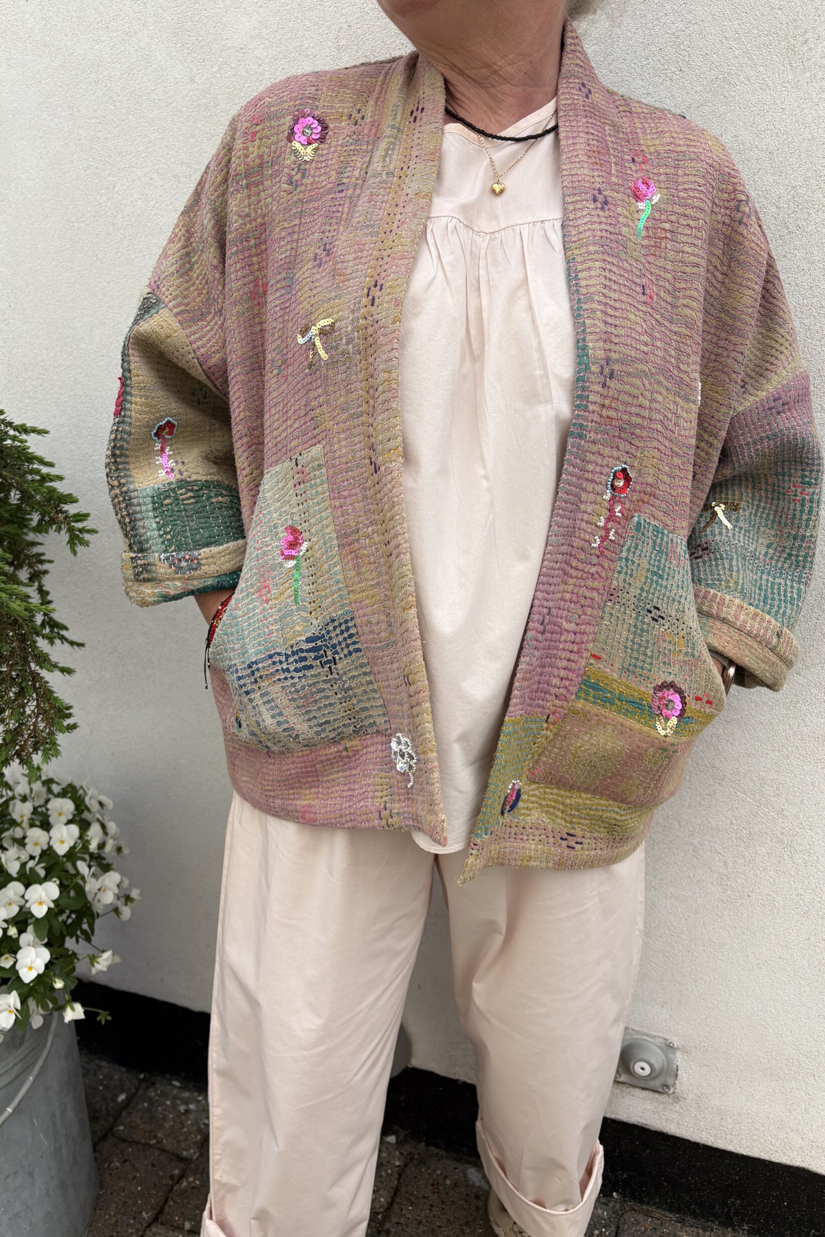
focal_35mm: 28
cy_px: 625
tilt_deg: -15.2
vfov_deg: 65.5
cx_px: 369
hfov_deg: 46.3
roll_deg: +0.2
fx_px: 962
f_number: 1.6
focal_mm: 5.96
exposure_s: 1/1550
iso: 50
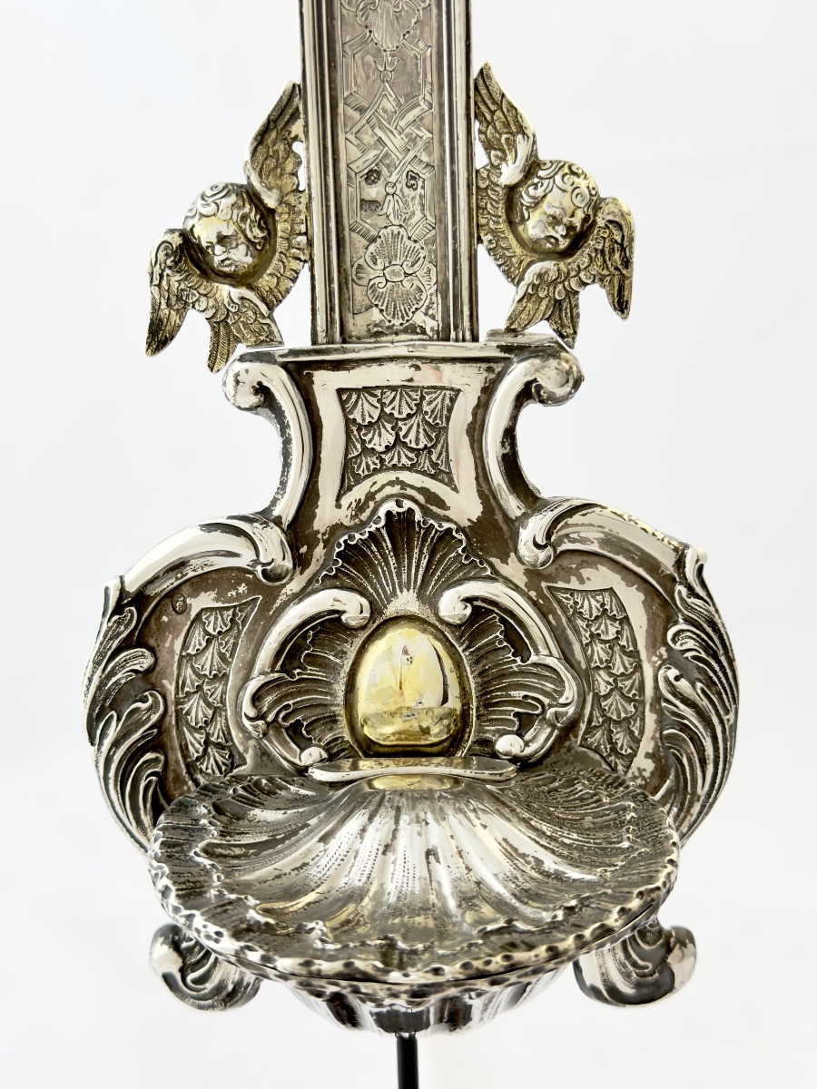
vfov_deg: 39.7
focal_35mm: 48
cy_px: 544
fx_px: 1511
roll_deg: +1.0
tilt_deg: -12.7
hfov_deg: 30.3
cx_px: 408
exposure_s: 1/100
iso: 50
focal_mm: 6.76
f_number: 1.78
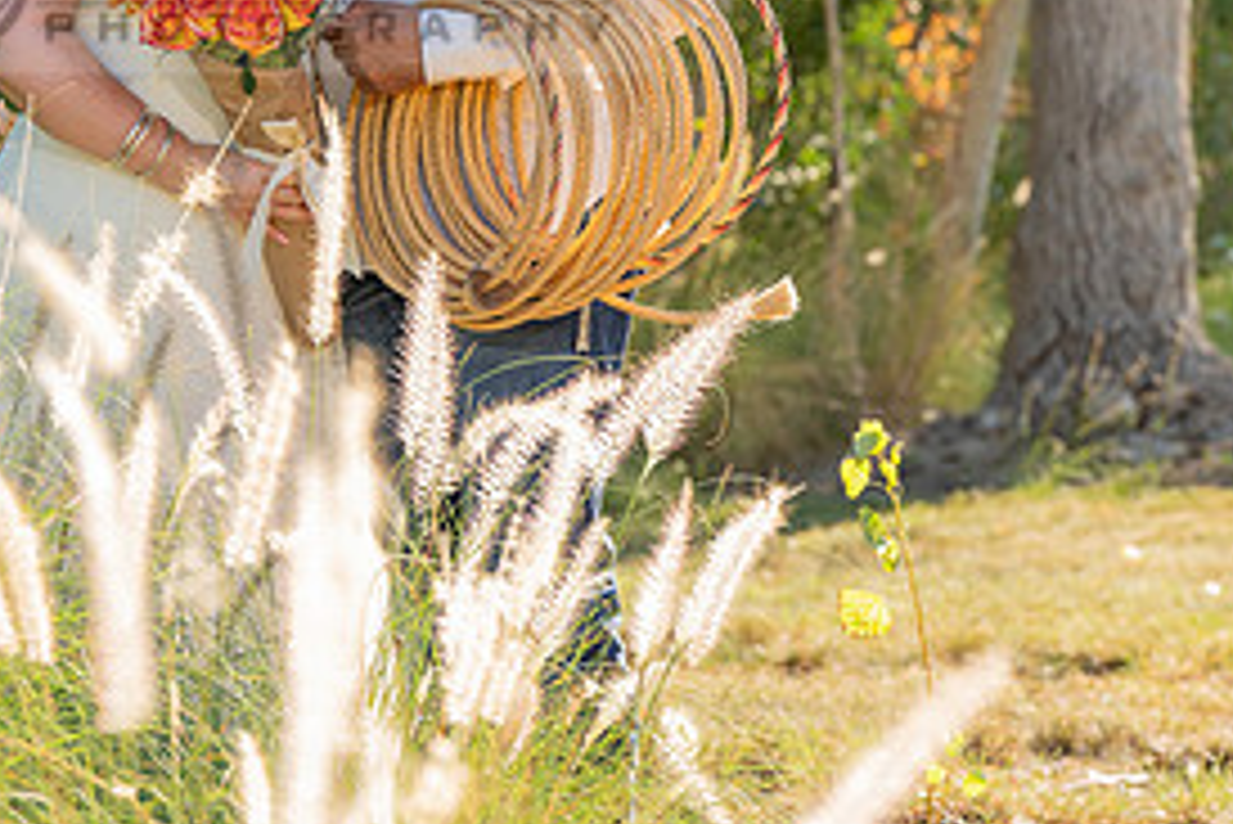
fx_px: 7984
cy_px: -34
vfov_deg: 5.9
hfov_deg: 8.8
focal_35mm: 233
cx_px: 270
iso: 200
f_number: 5.6
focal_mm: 110
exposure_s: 1/200
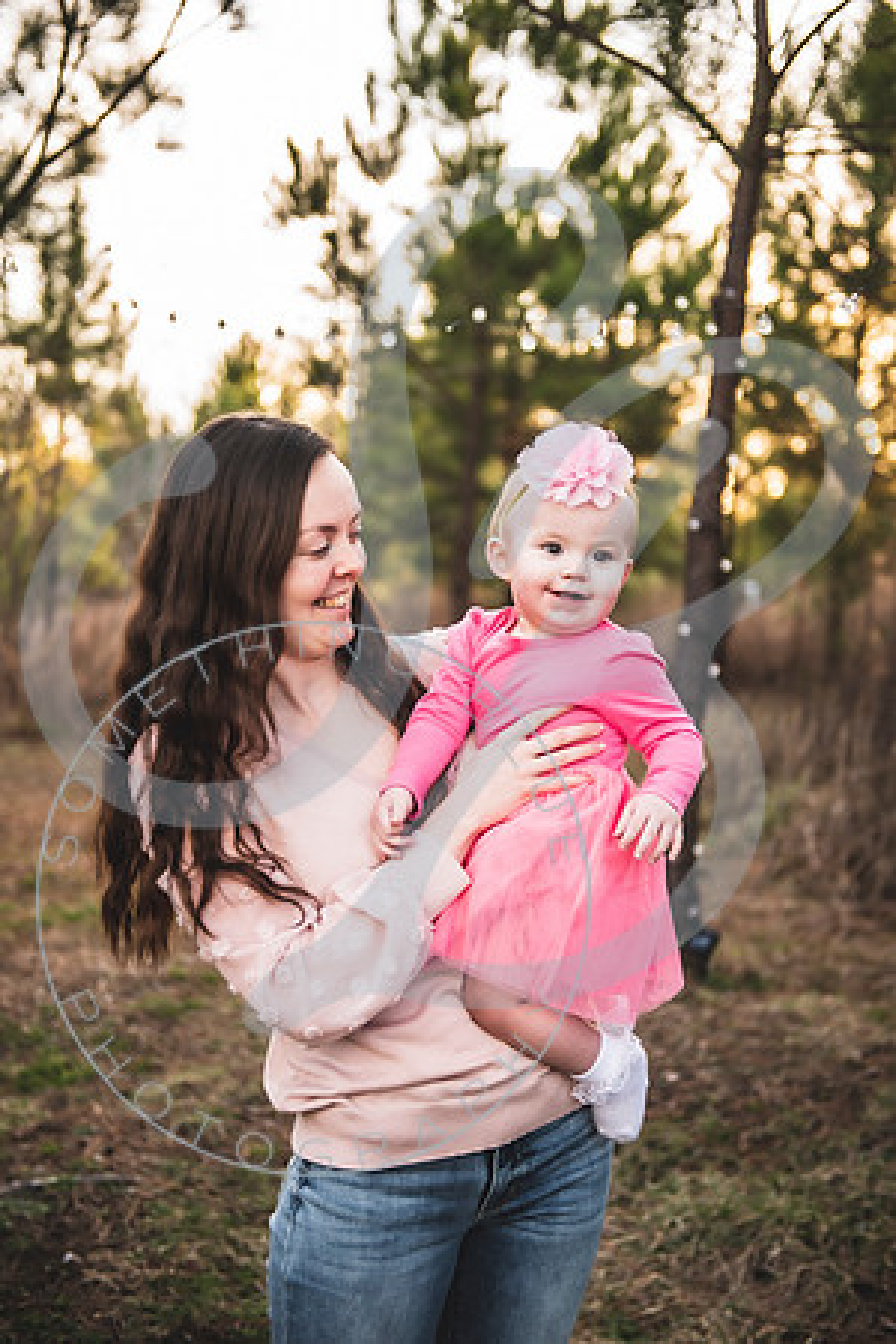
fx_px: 1792
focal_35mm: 48
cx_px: 448
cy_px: 672
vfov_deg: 41.1
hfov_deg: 28.1
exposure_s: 1/125
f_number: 2.8
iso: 100
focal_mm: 48
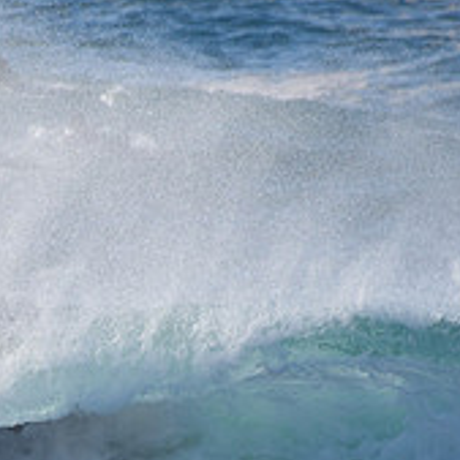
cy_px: 508
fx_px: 32865
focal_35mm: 2186
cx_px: -133
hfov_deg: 0.8
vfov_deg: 0.8
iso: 320
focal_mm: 500
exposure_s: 1/2000
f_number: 5.6
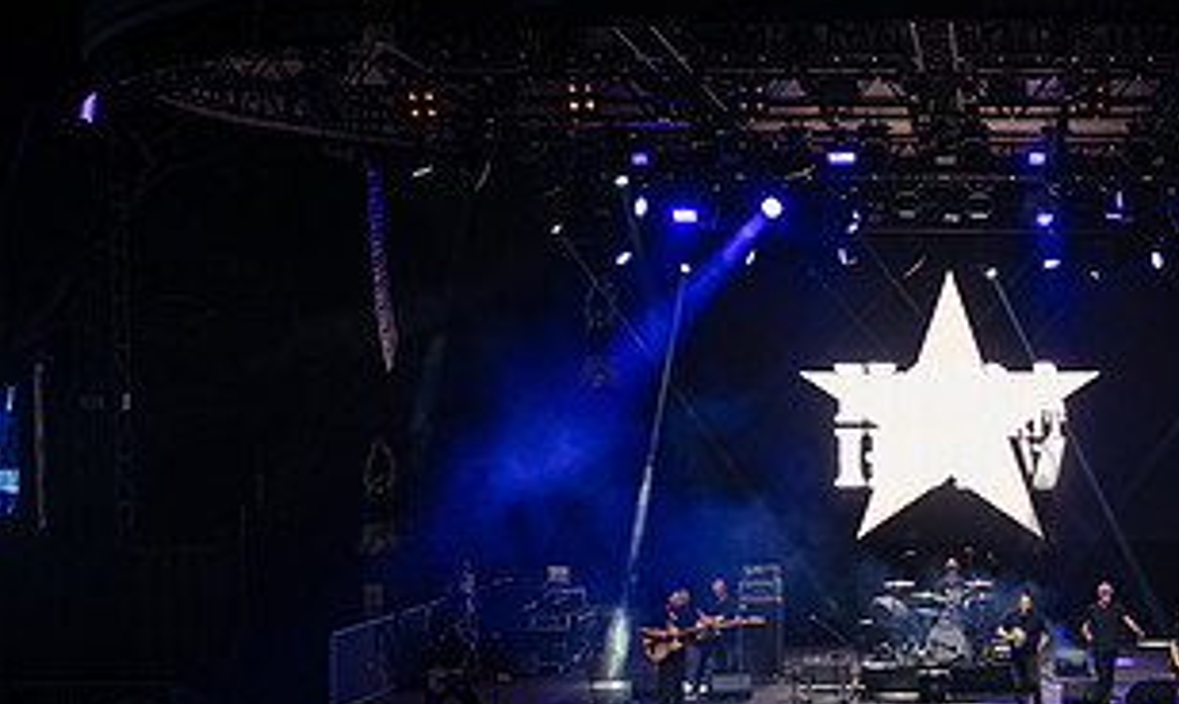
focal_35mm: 68
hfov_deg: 29.4
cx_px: 1041
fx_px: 2158
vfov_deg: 18.4
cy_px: 570
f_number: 4
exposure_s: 1/640
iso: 4000
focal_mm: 35
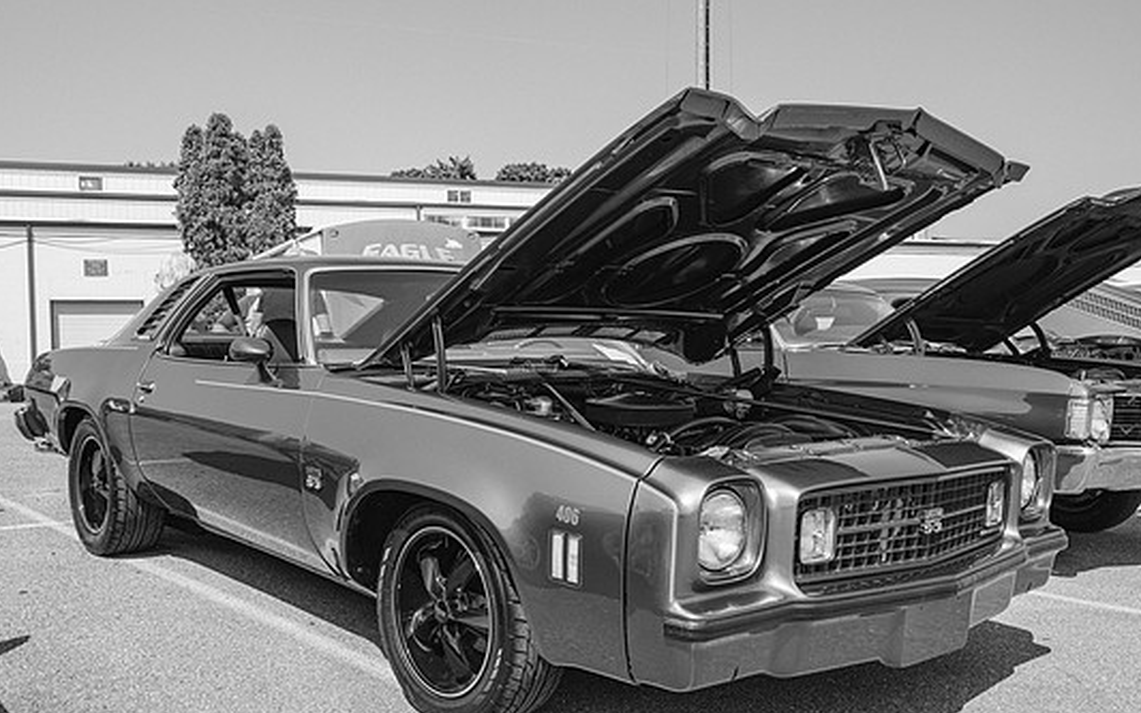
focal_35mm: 35
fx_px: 1088
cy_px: 408
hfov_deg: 55.2
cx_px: 518
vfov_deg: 36.2
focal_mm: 30.5
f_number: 10
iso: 160
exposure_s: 1/200
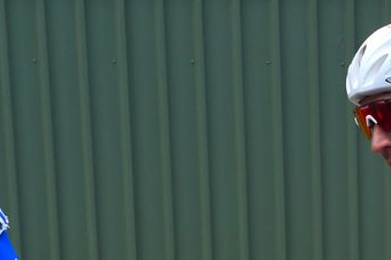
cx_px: 458
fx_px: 1846
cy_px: 453
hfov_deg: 11.9
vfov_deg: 7.8
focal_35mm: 170
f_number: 8
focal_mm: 48
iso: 1000
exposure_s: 1/1600
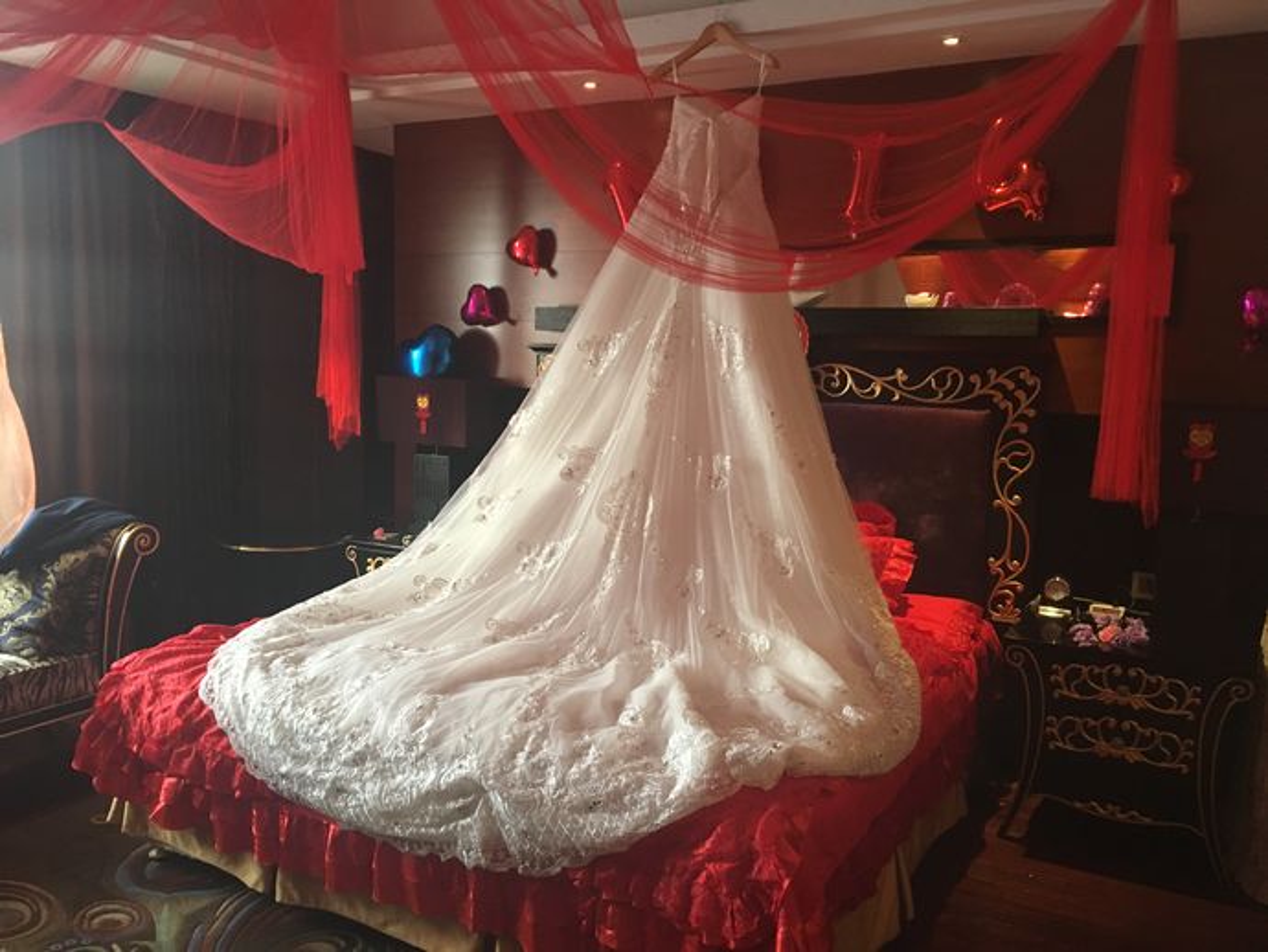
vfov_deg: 48.3
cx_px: 634
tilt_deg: -6.9
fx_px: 1063
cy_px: 476
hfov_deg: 61.6
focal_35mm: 29
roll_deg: -1.6
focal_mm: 4.15
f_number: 2.2
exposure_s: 1/33
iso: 200
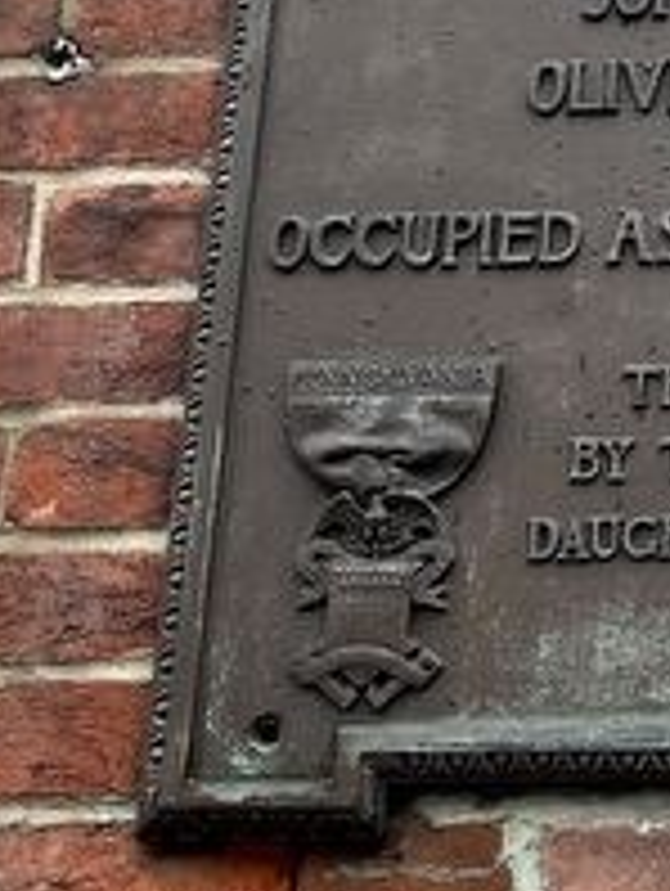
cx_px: 904
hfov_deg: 13.5
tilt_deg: +24.4
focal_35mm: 105
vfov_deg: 18.0
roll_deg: -1.3
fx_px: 2704
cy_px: -86
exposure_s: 1/170
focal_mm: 5.1
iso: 64
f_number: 1.6
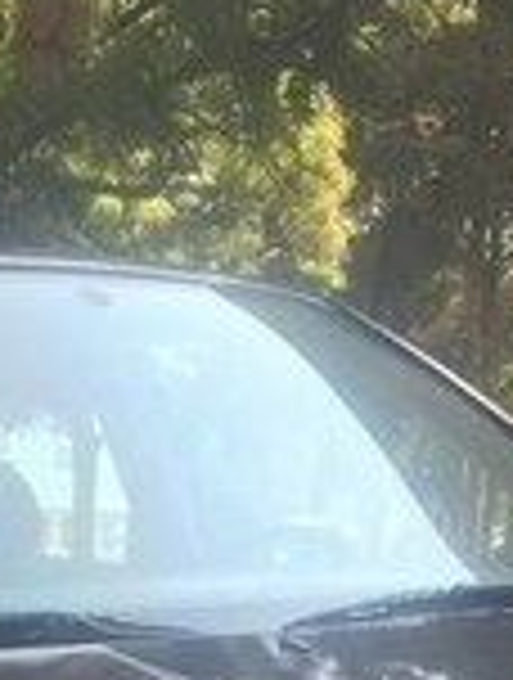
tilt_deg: -16.3
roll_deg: -2.7
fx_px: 1869
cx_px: -171
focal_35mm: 95
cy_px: 1063
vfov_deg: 18.0
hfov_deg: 14.9
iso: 32
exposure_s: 1/206
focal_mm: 4.15
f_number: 2.2
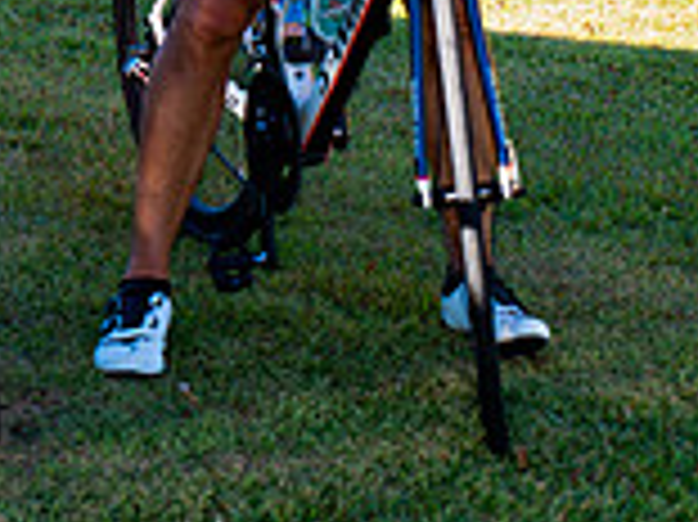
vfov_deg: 7.2
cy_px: -284
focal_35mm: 201
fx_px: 4050
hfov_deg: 9.8
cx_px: 78
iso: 100
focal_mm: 46
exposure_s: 1/200
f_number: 2.8
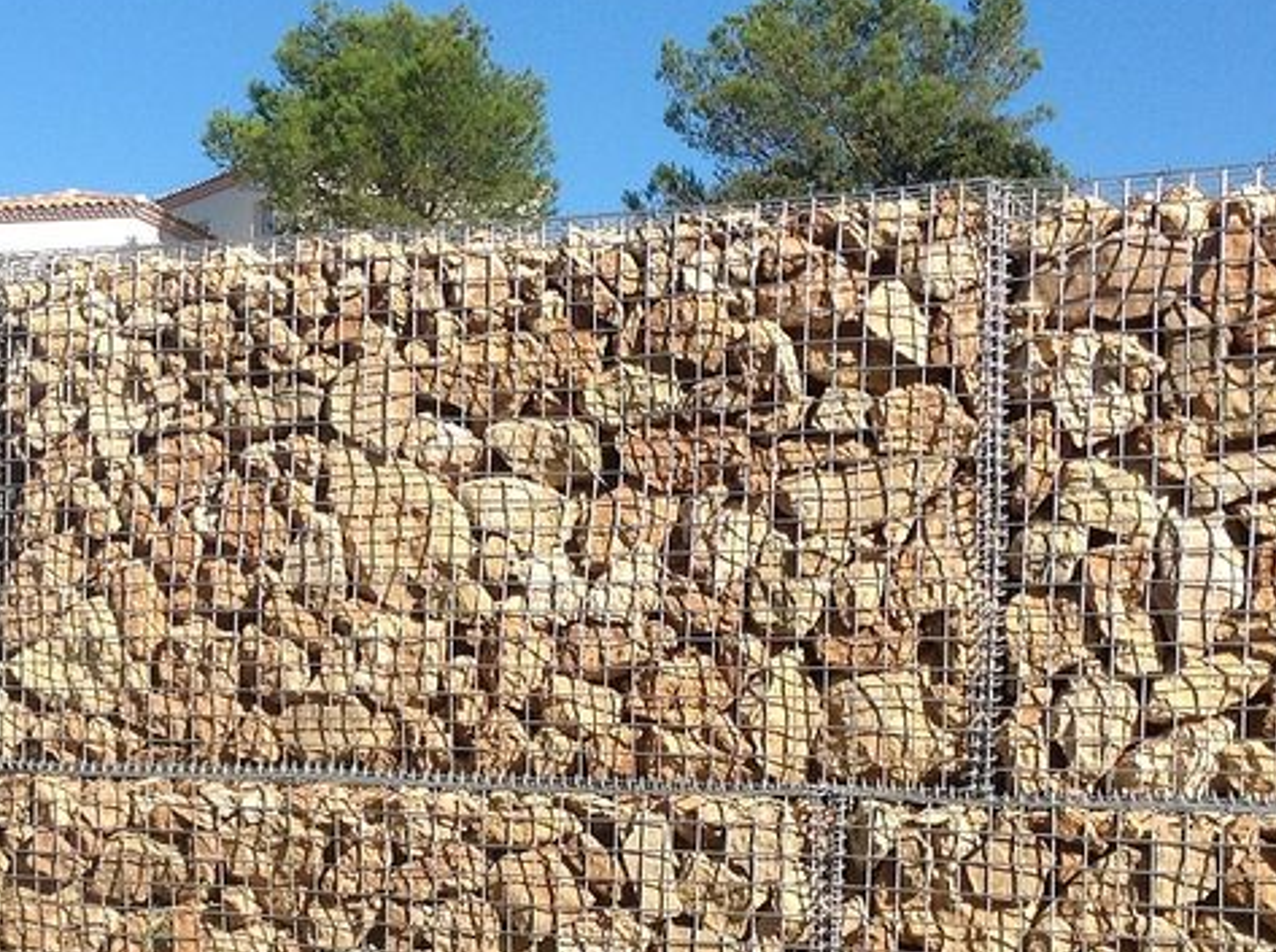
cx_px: 459
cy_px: 711
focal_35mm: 74
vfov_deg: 19.7
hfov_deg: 26.3
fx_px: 2723
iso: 80
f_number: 2.4
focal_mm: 4.28
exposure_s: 1/1681
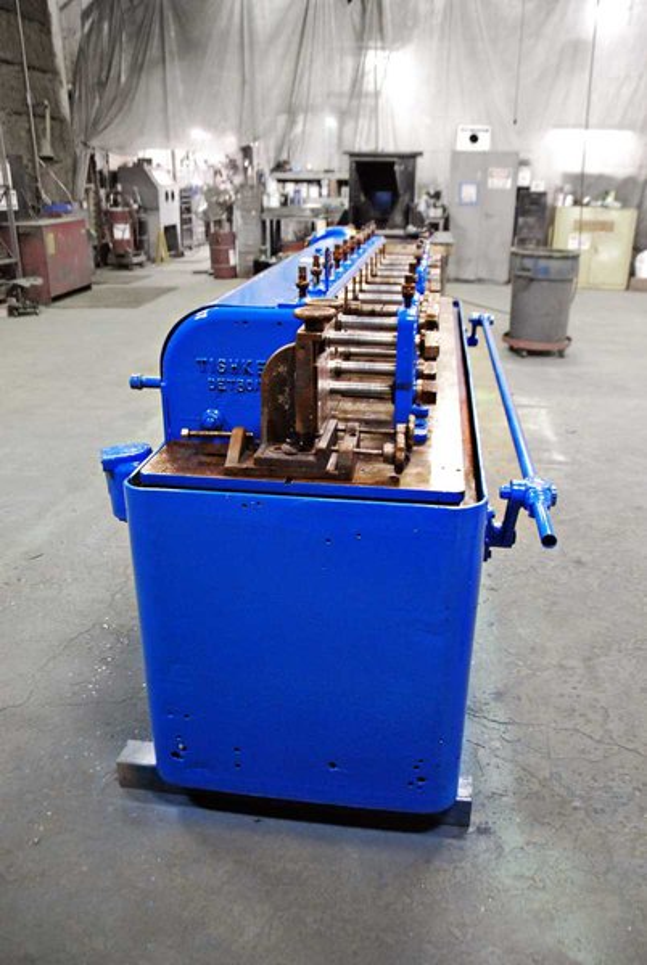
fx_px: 725
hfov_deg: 48.1
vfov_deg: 67.3
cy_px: 482
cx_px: 324
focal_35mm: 27
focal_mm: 18
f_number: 3.8
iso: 1600
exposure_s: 1/20
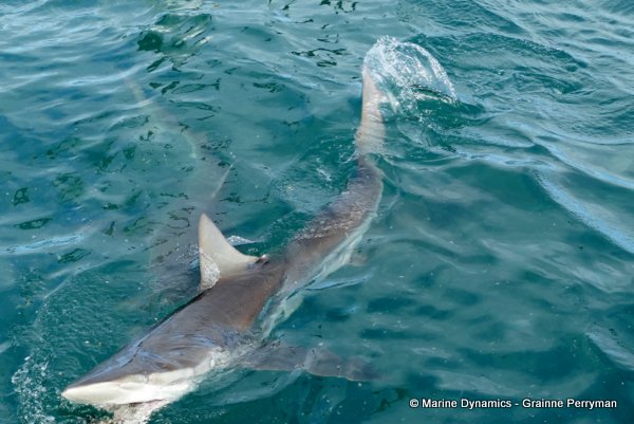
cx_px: 317
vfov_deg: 40.0
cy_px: 212
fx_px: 582
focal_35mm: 33
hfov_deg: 57.2
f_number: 3
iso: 125
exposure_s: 1/640
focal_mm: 11.86
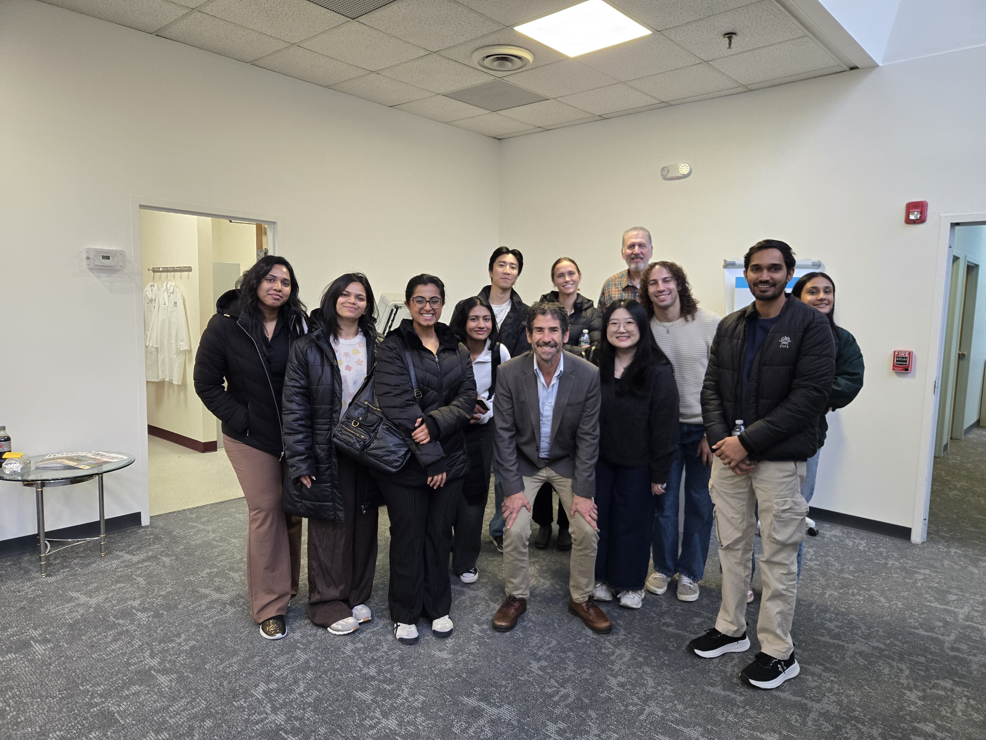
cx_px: 493
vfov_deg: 58.9
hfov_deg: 73.9
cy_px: 370
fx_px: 655
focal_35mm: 23
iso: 320
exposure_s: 1/120
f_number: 1.8
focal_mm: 5.4
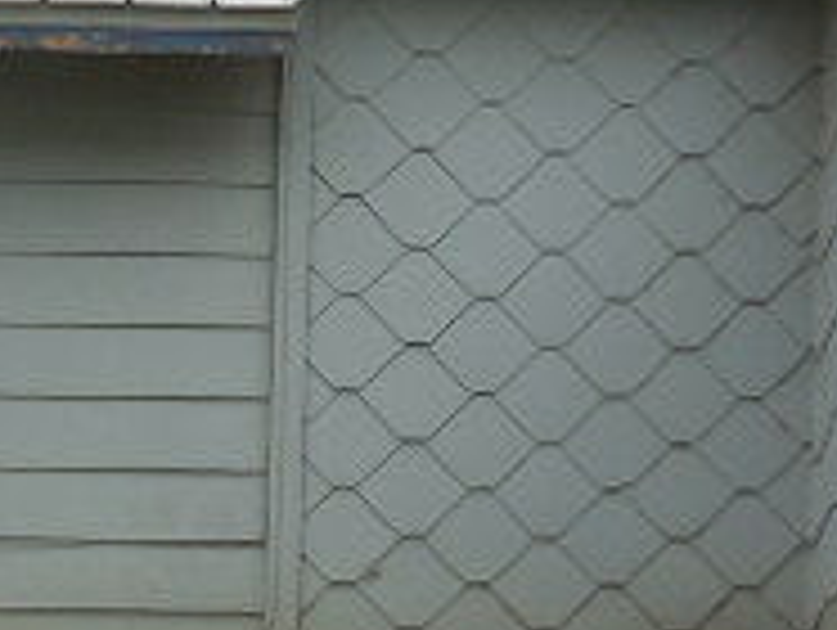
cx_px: 171
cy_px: 369
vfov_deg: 17.2
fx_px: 2082
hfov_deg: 22.4
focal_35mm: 86
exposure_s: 1/1000
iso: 125
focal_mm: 4.5
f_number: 3.1
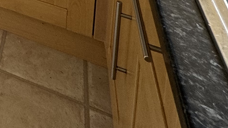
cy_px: -218
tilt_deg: -8.3
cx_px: -187
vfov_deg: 12.4
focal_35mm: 65
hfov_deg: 21.1
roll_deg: +2.8
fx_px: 393
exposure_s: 1/99
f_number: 2.2
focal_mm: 2.22
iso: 80
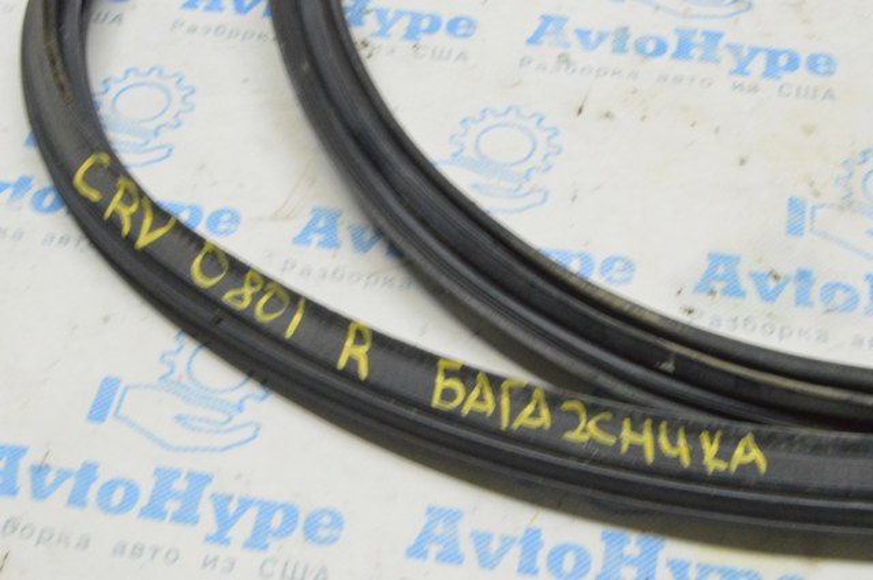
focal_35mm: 63
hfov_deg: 31.9
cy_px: 290
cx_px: 436
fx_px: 1526
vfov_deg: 21.5
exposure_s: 1/15
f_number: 20
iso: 6400
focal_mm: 42
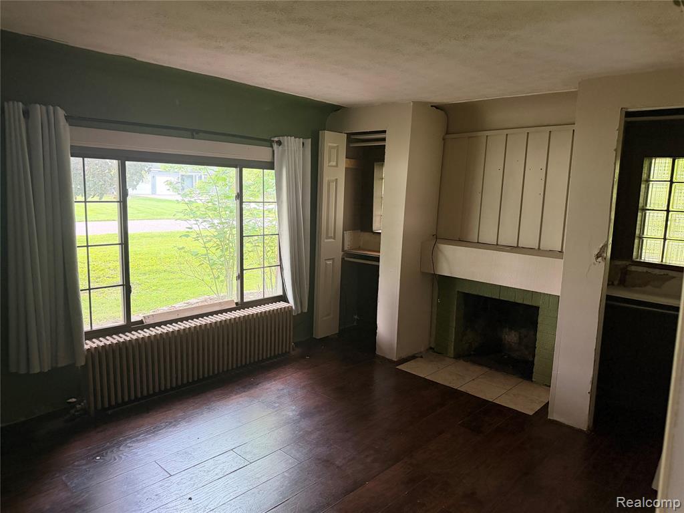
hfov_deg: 71.6
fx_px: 474
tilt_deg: -5.7
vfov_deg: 56.8
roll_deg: -1.7
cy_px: 256
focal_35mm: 24
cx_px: 342
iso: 640
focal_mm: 6.76
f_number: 1.78
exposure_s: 1/60
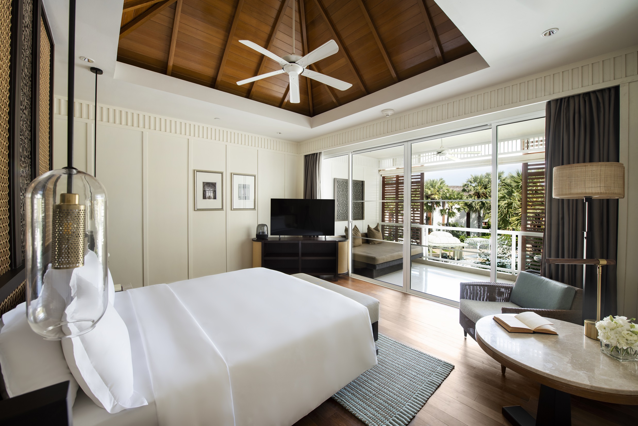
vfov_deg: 81.2
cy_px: 213
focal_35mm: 14
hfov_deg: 104.3
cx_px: 319
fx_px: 248
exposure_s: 1/4
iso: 100
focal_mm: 14
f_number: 8
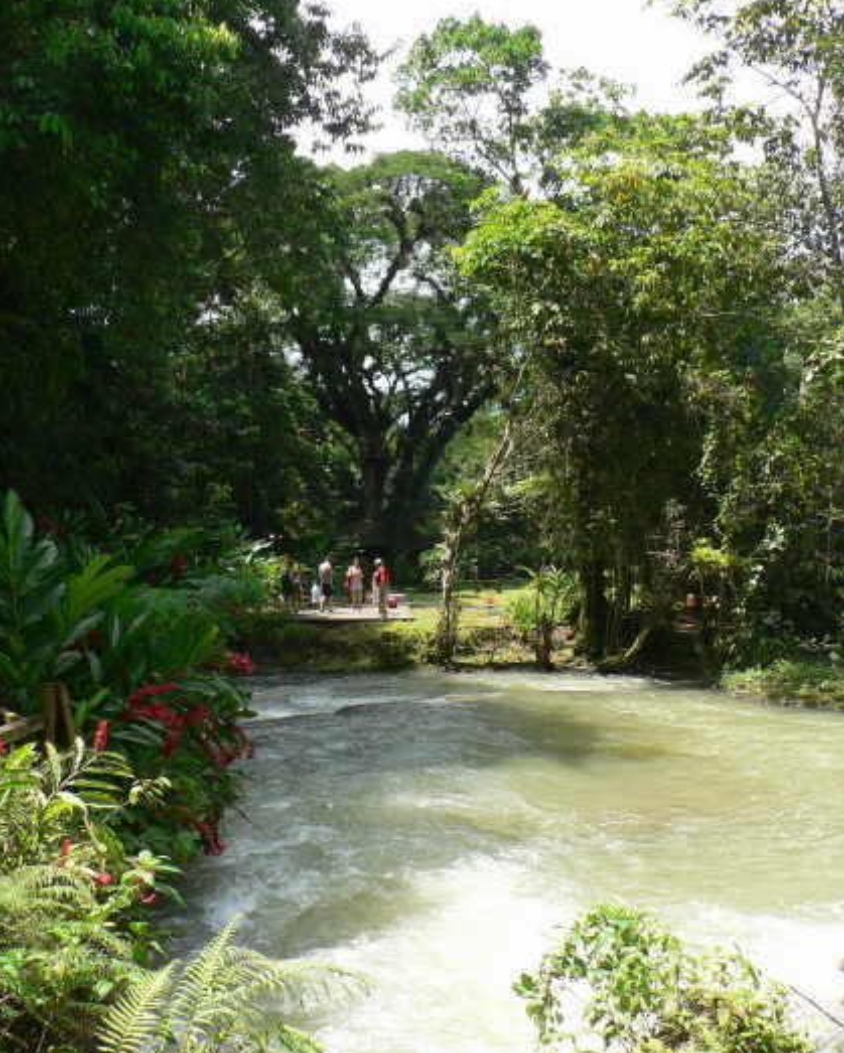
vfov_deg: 49.0
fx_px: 1154
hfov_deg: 40.2
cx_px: 422
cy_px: 557
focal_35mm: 37
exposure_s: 1/160
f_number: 4
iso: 64
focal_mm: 6
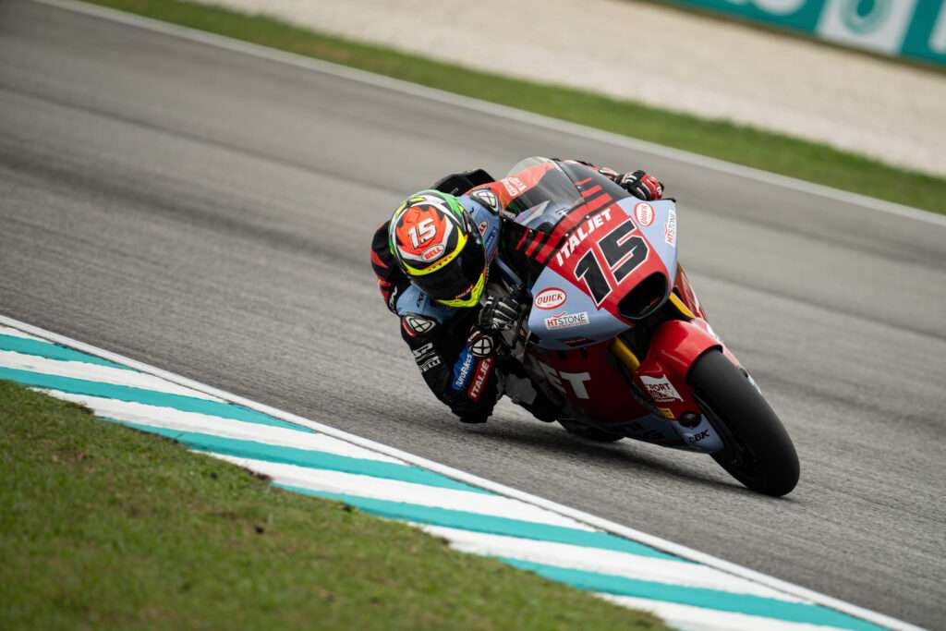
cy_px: 316
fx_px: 10512
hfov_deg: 5.2
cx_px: 473
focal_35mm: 400
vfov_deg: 3.4
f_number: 5
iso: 250
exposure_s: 1/2000
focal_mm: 400
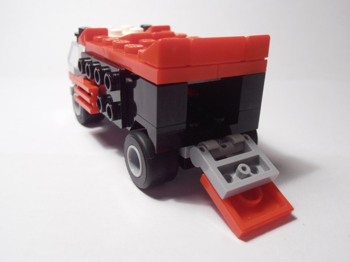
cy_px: 131
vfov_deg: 38.7
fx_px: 374
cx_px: 175
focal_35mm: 37
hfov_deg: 50.1
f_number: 3.9
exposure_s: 1/40
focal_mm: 6.61
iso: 125
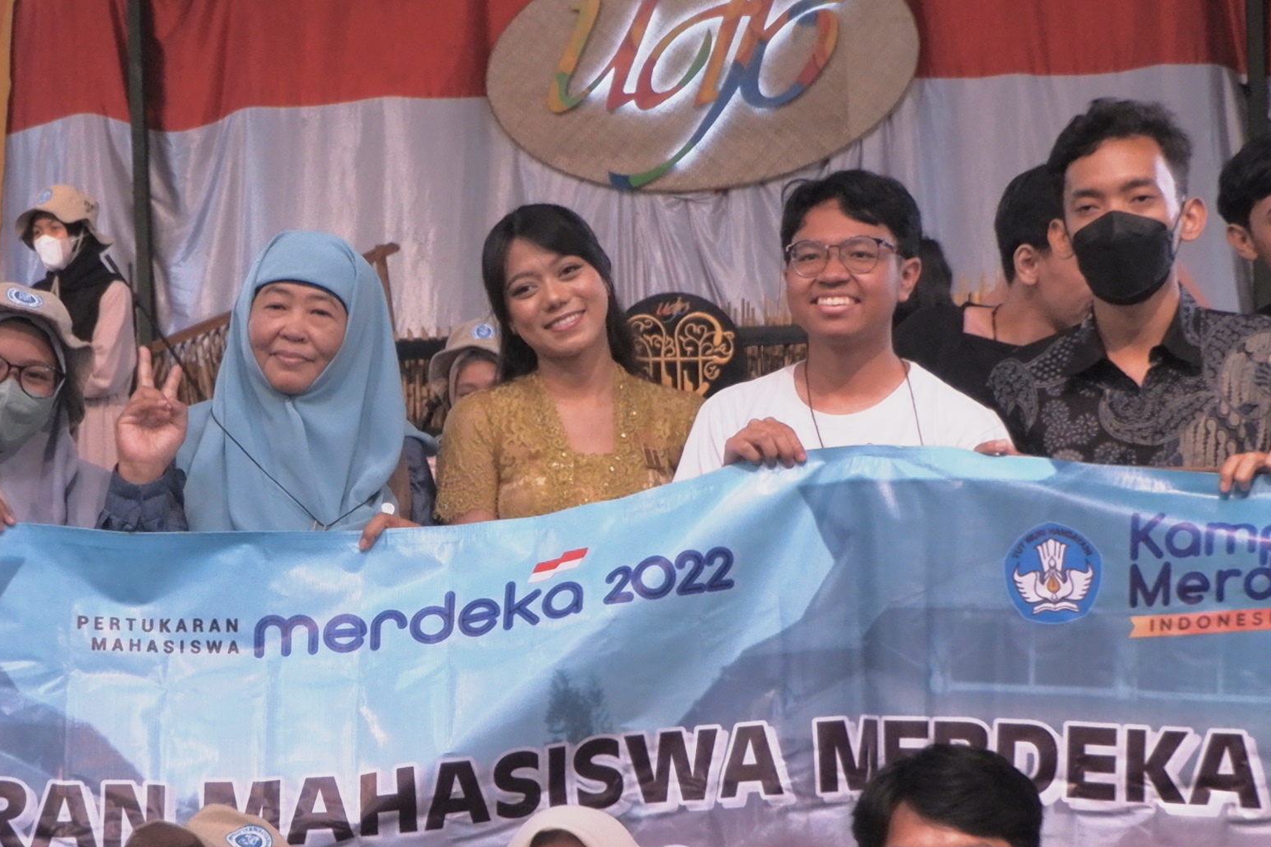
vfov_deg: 14.5
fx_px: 3318
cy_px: 624
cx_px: 322
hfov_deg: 21.5
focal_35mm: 94
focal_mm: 16
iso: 640
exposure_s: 1/80
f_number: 3.5
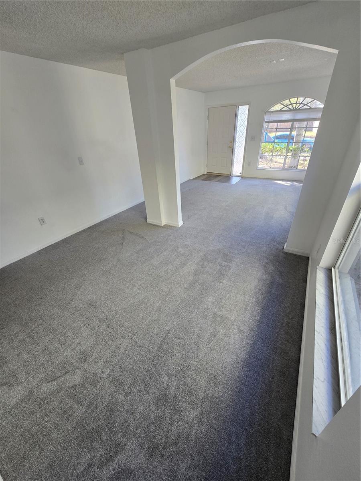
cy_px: 240
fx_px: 181
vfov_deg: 106.2
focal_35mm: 13
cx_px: 180
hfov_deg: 89.9
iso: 50
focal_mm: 2.2
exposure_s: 1/60
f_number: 2.2
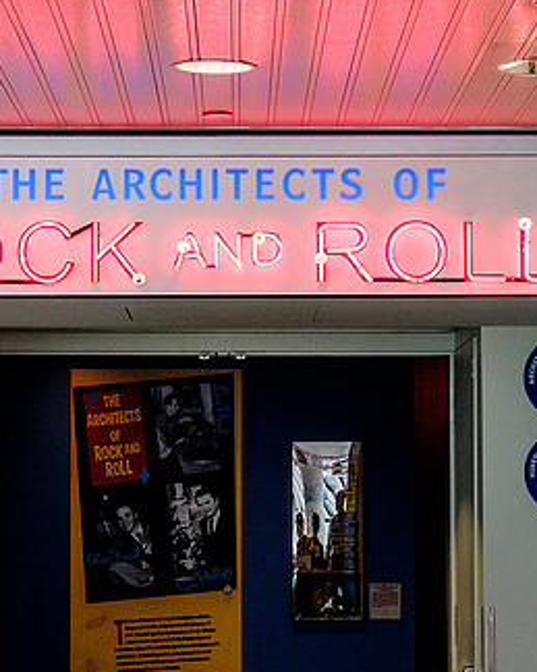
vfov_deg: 16.6
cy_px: 308
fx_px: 2306
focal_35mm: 116
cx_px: 303
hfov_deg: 13.3
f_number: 6.4
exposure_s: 1/100
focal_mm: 46.3
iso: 1600
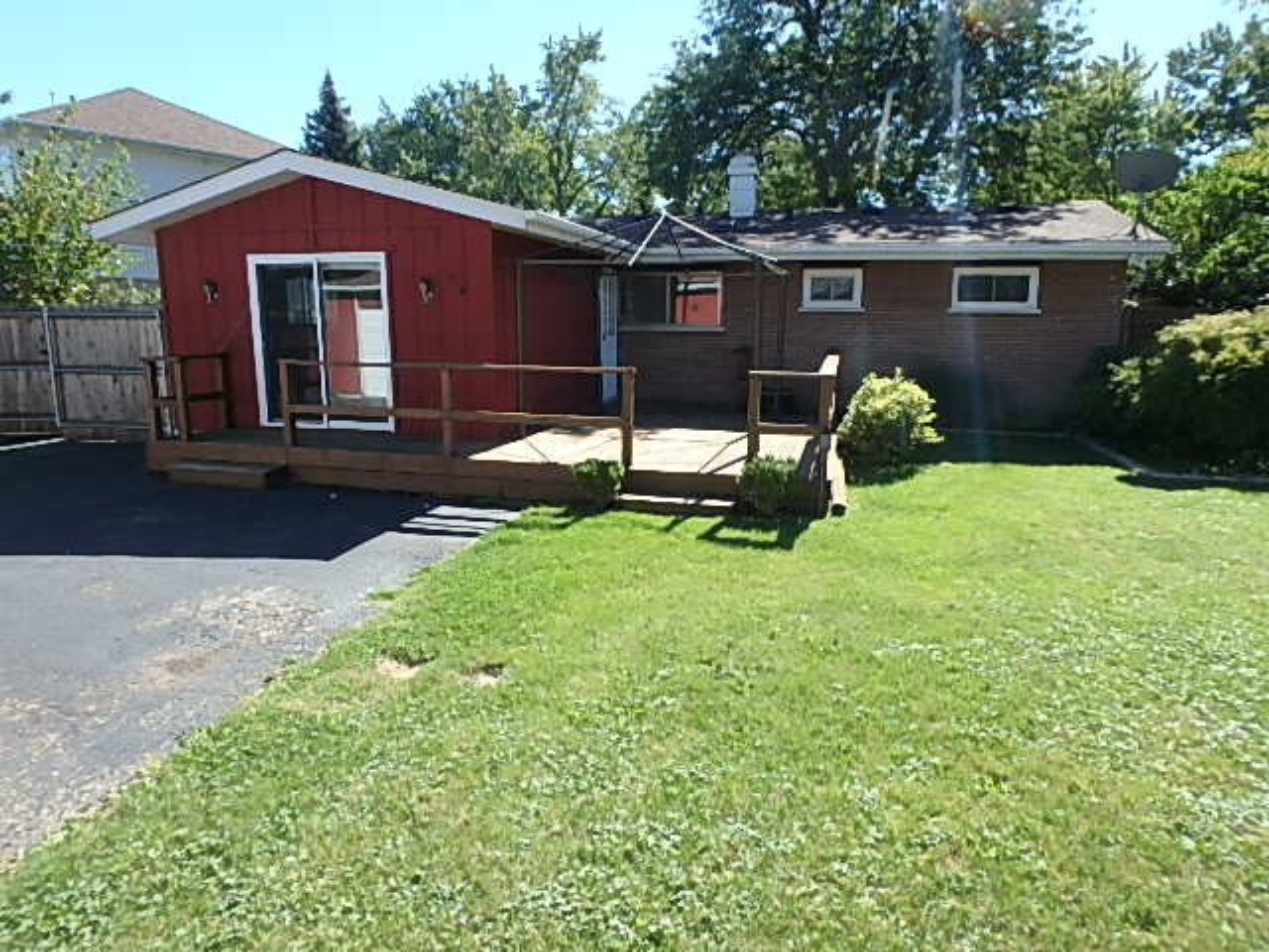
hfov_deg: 79.0
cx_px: 634
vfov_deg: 63.4
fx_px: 770
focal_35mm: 21
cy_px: 476
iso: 125
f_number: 3.5
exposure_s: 1/500
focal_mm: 3.7
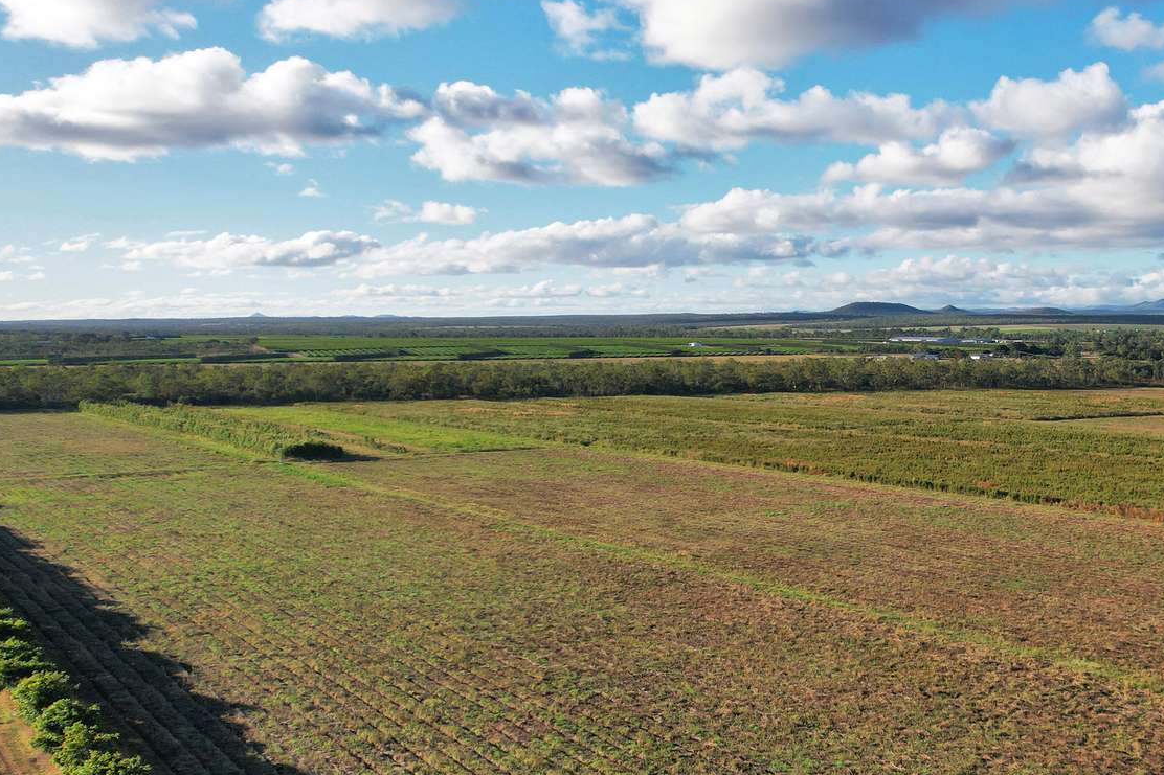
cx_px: 949
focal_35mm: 38
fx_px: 1228
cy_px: 391
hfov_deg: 47.6
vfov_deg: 35.0
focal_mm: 8.38
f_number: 2.8
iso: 140
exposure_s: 1/1600
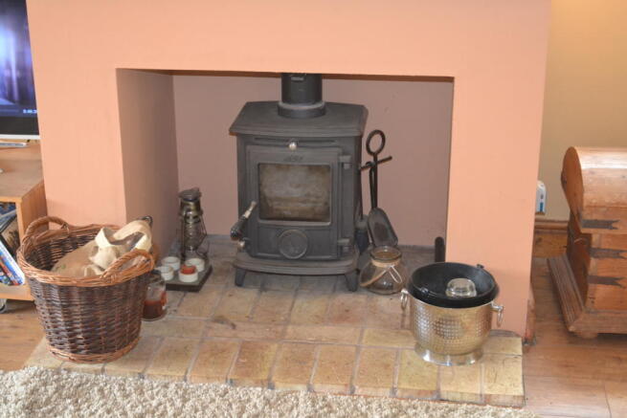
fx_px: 1045
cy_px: 209
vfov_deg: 22.6
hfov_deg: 33.4
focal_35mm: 60
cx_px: 314
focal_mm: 40
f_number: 5.3
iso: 2500
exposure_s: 1/60
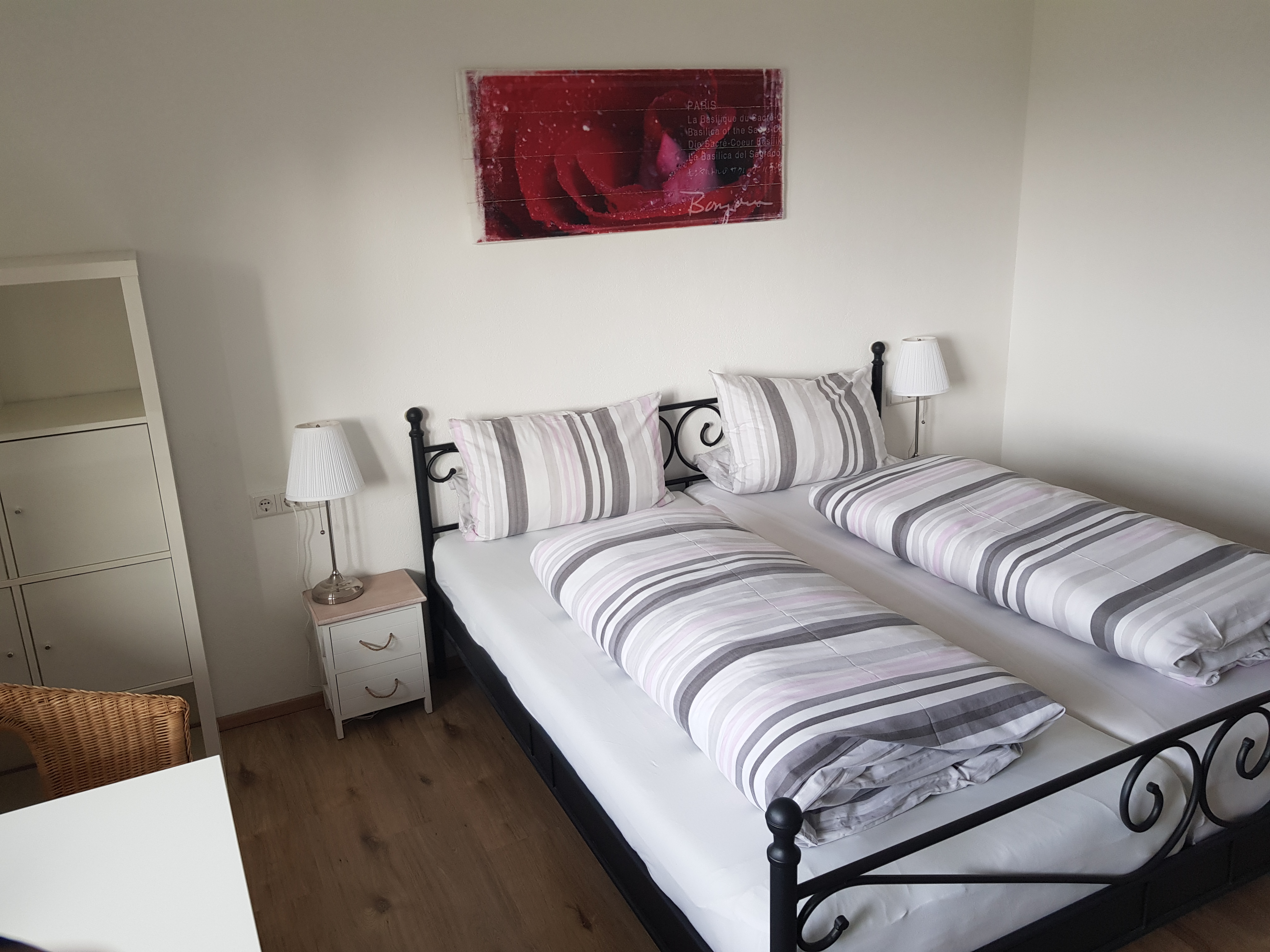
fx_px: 954
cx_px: 635
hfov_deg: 67.3
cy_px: 476
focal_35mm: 26
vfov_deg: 53.1
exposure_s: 1/50
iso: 64
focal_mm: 4.2
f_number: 1.7
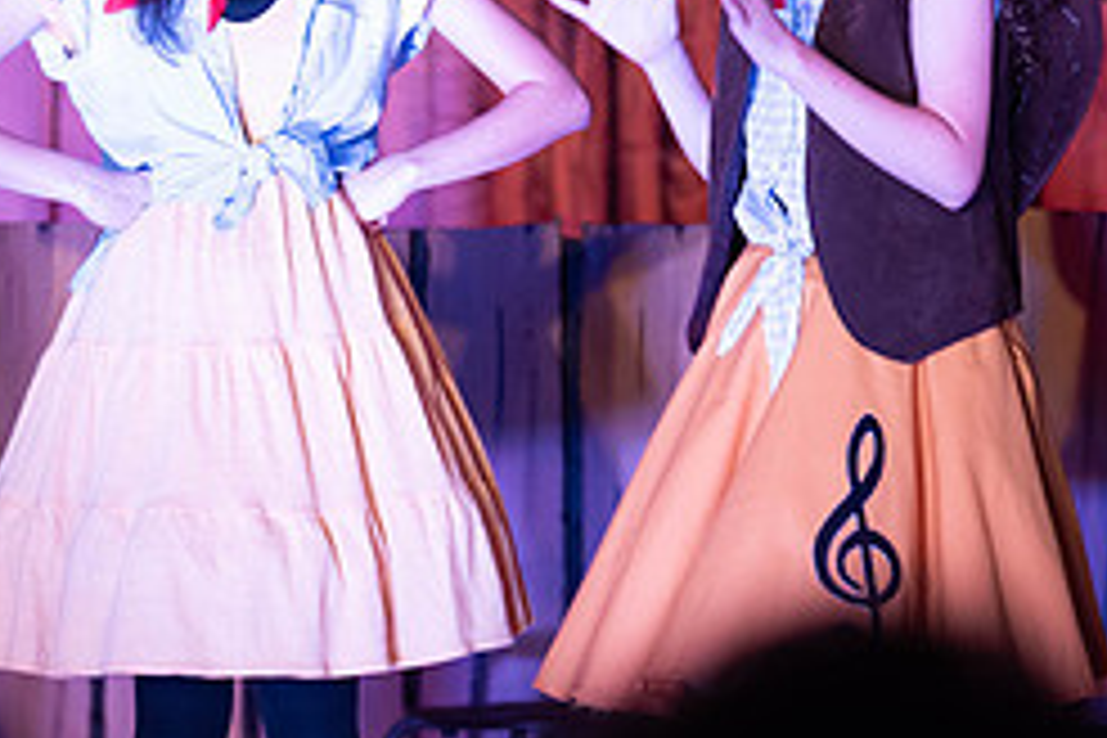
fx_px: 12299
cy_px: -25
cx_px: 261
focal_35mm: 400
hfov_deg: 5.2
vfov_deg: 3.4
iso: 1250
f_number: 2.8
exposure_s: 1/200
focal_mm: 170
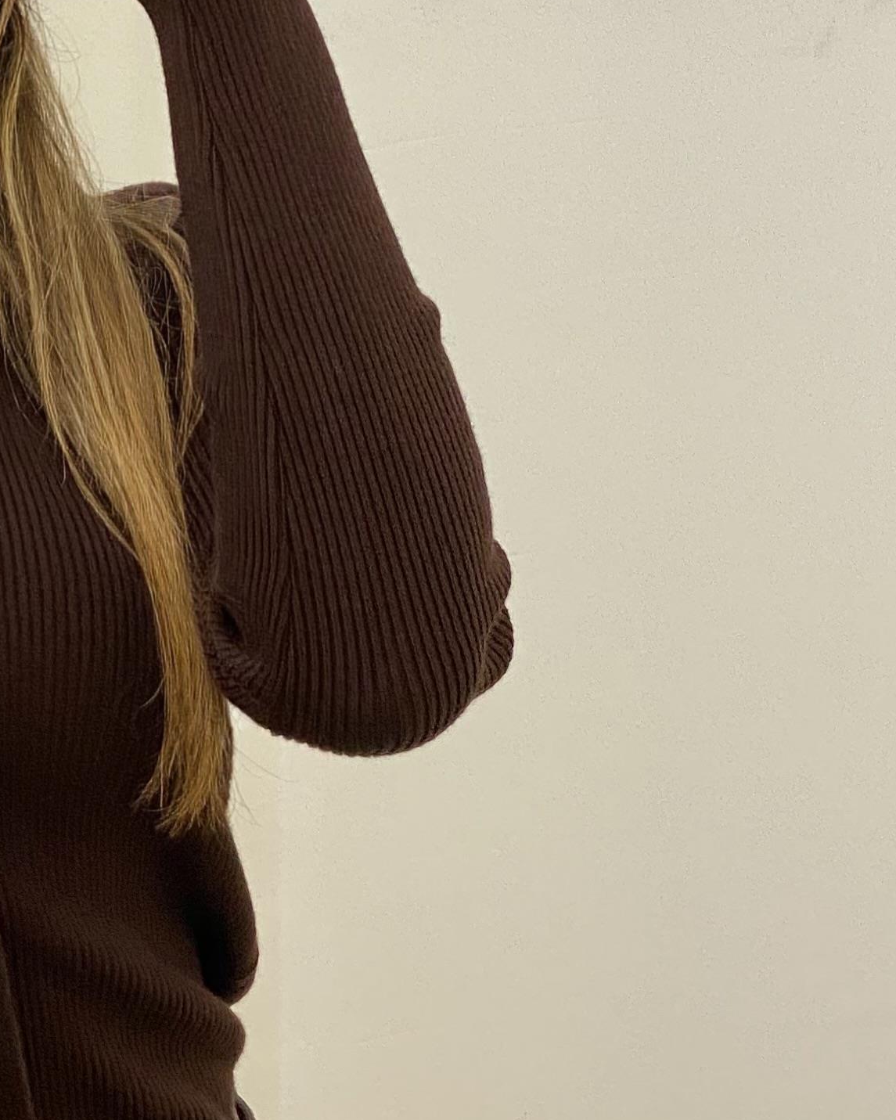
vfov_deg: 13.5
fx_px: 4740
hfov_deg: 10.6
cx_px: -238
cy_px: 566
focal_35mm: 143
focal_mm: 6
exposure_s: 1/100
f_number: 2
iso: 64
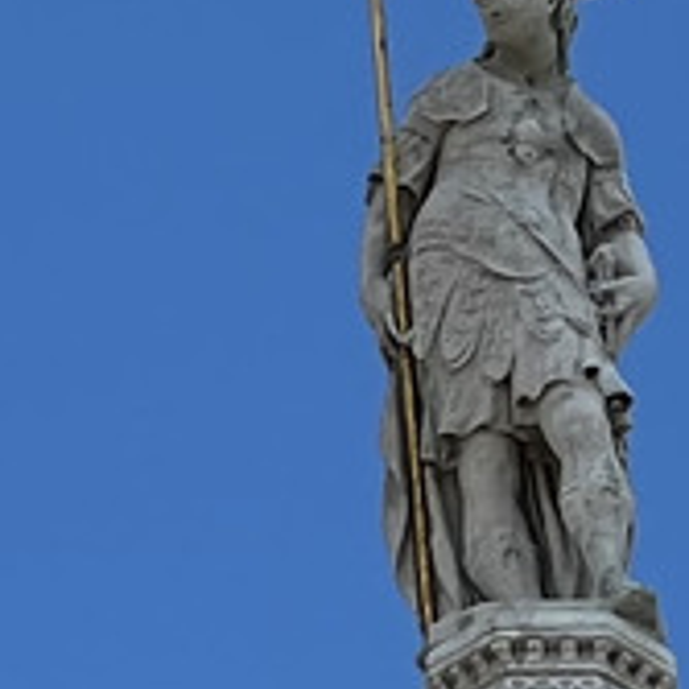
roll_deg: +0.8
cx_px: 578
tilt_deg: +34.6
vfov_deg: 2.7
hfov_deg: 2.7
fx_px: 14682
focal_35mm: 652
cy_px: 1456
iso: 32
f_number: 2.8
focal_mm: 9
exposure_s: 1/633
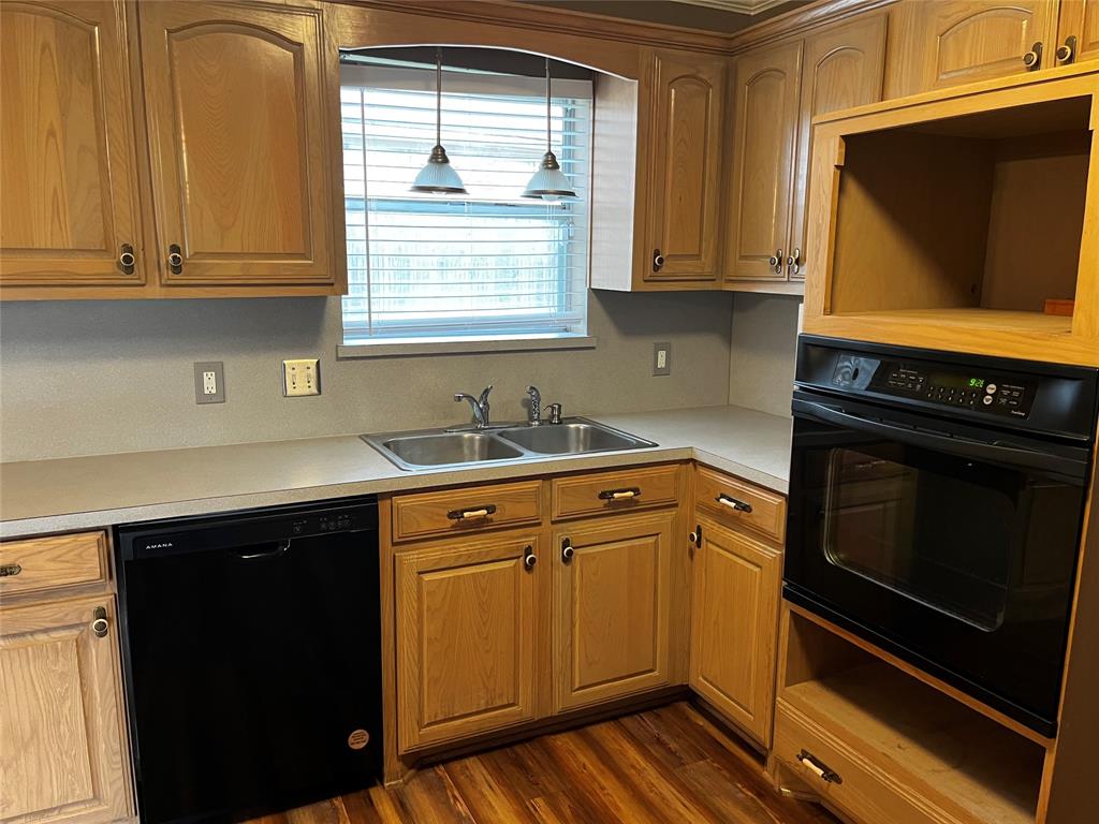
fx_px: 825
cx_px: 550
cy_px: 412
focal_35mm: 26
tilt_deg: -12.7
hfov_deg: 67.3
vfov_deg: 53.1
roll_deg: -0.9
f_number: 1.6
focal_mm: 5.1
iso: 250
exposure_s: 1/60
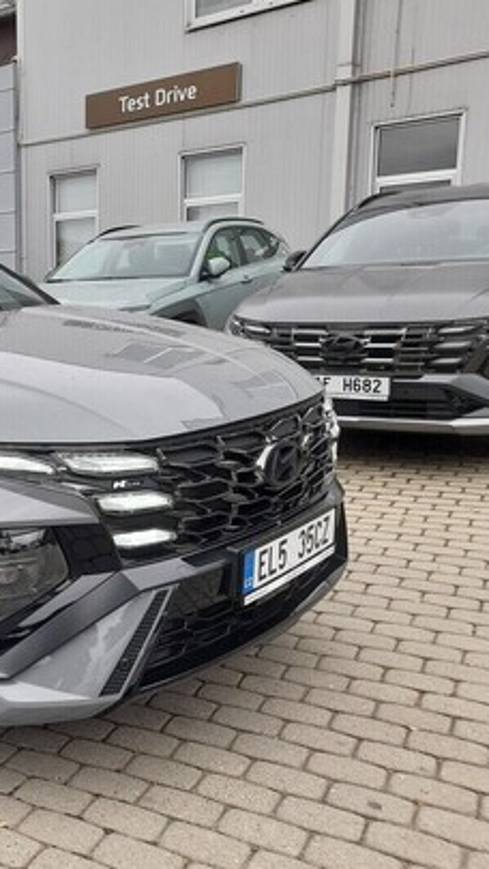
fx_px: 852
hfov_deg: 28.5
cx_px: -73
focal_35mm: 37
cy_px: 428
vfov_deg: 54.0
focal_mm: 4.6
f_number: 2
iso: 20
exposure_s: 1/176
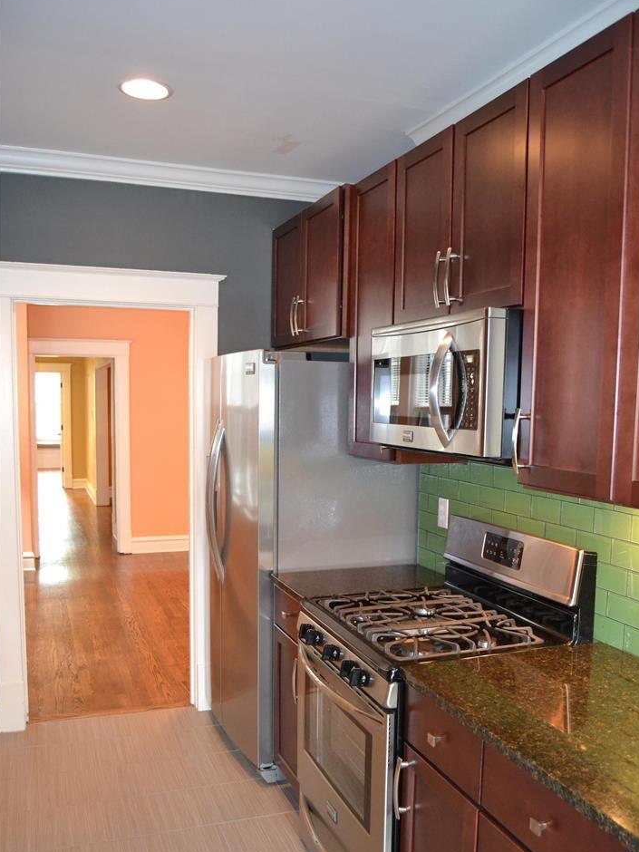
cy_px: 479
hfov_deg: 46.8
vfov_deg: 59.8
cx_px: 323
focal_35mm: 30
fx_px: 738
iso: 2200
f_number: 3.5
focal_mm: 18
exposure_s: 1/60
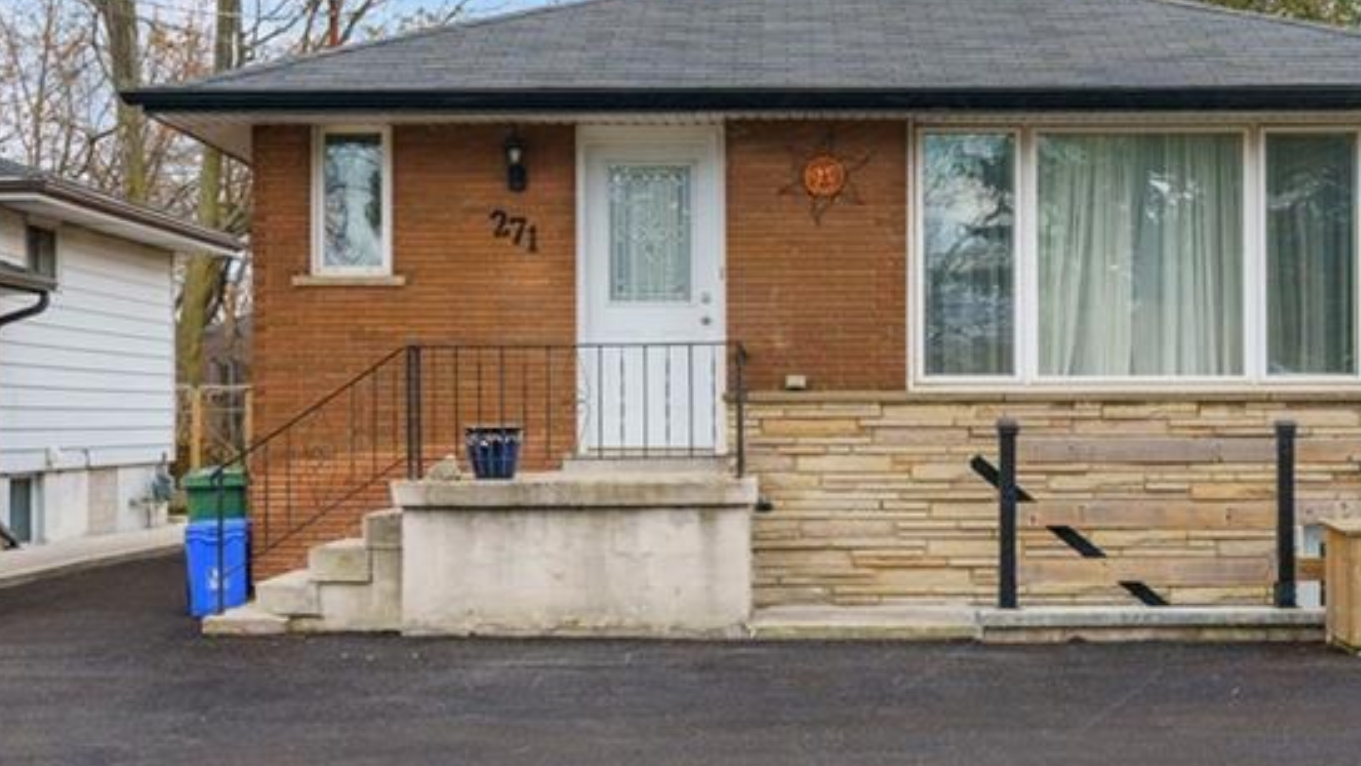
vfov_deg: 18.5
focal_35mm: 65
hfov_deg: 32.3
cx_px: 786
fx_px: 2346
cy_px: 338
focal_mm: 33
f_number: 9
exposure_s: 1/60
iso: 320
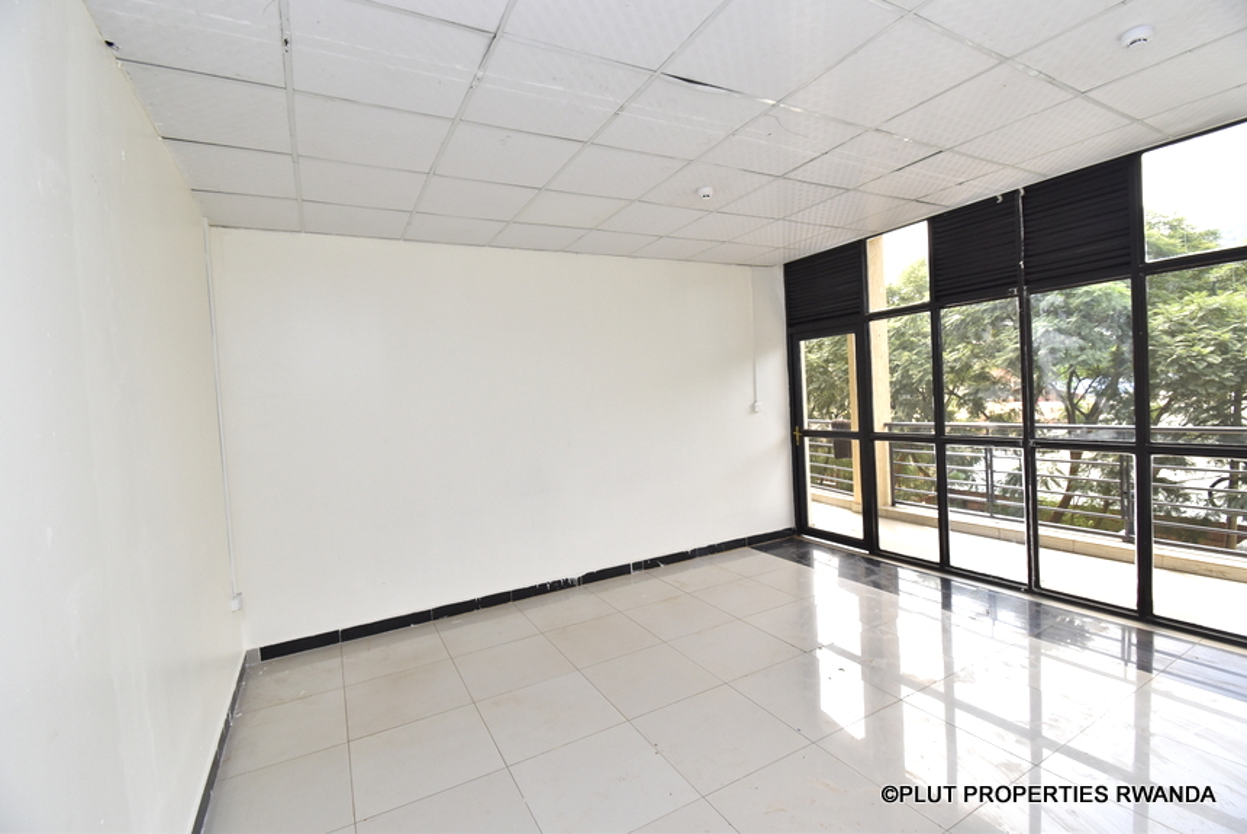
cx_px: 624
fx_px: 520
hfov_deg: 100.3
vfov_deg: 77.4
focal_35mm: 15
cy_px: 417
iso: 500
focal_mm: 10
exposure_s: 1/50
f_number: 8
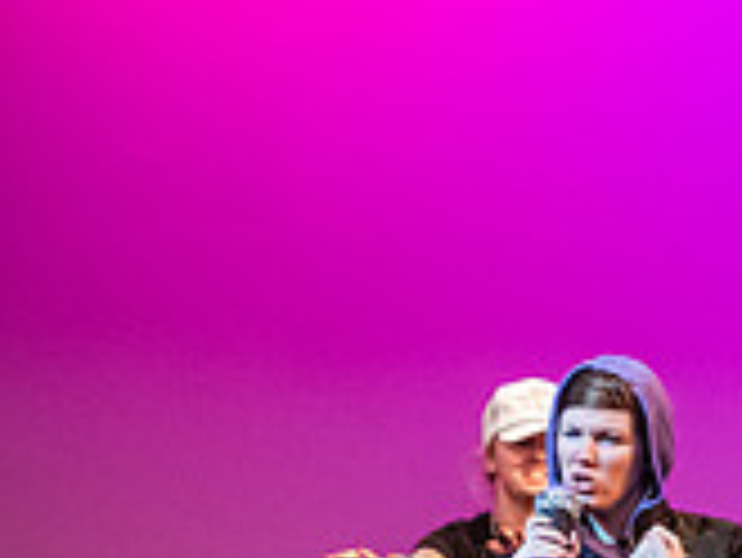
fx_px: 9052
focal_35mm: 422
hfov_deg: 4.7
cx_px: 720
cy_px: 754
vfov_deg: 3.5
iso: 4000
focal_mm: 125
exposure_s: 1/250
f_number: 3.2
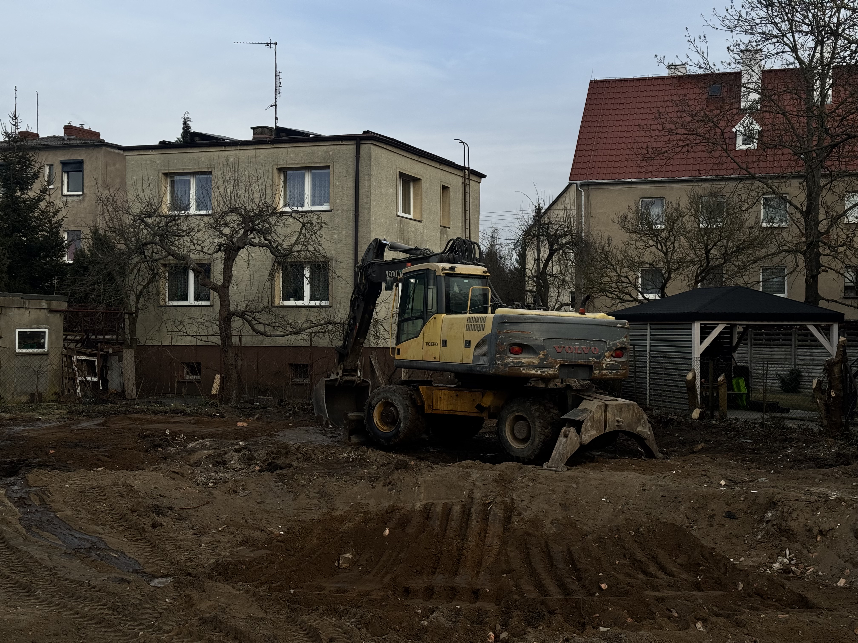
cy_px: 322
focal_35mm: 48
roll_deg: -0.8
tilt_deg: +0.0
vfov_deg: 30.3
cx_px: 429
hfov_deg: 39.7
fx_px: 1190
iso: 64
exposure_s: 1/2179
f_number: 1.78
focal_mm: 6.76
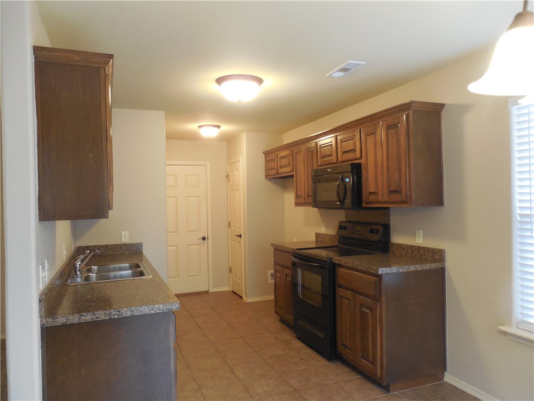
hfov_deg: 69.4
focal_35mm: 25
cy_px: 200
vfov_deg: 54.9
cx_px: 267
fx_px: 386
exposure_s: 1/13
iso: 400
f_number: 3.3
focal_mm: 4.5
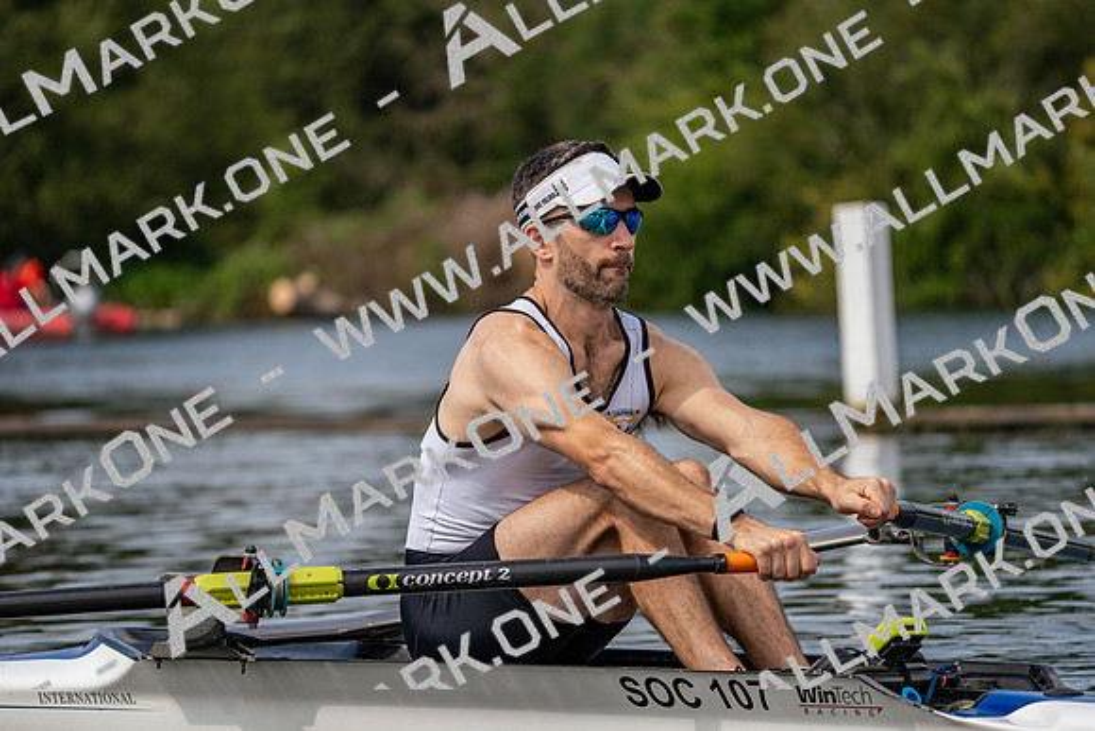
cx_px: 548
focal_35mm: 236
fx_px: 7180
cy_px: 366
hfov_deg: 8.7
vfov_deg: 5.8
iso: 320
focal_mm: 236
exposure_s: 1/1600
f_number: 5.6
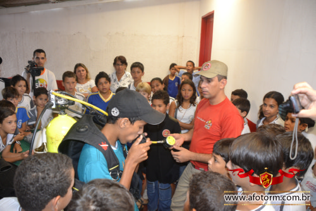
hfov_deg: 61.9
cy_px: 106
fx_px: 263
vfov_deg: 43.6
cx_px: 158
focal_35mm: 30
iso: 1400
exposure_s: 1/60
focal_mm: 20
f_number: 3.5
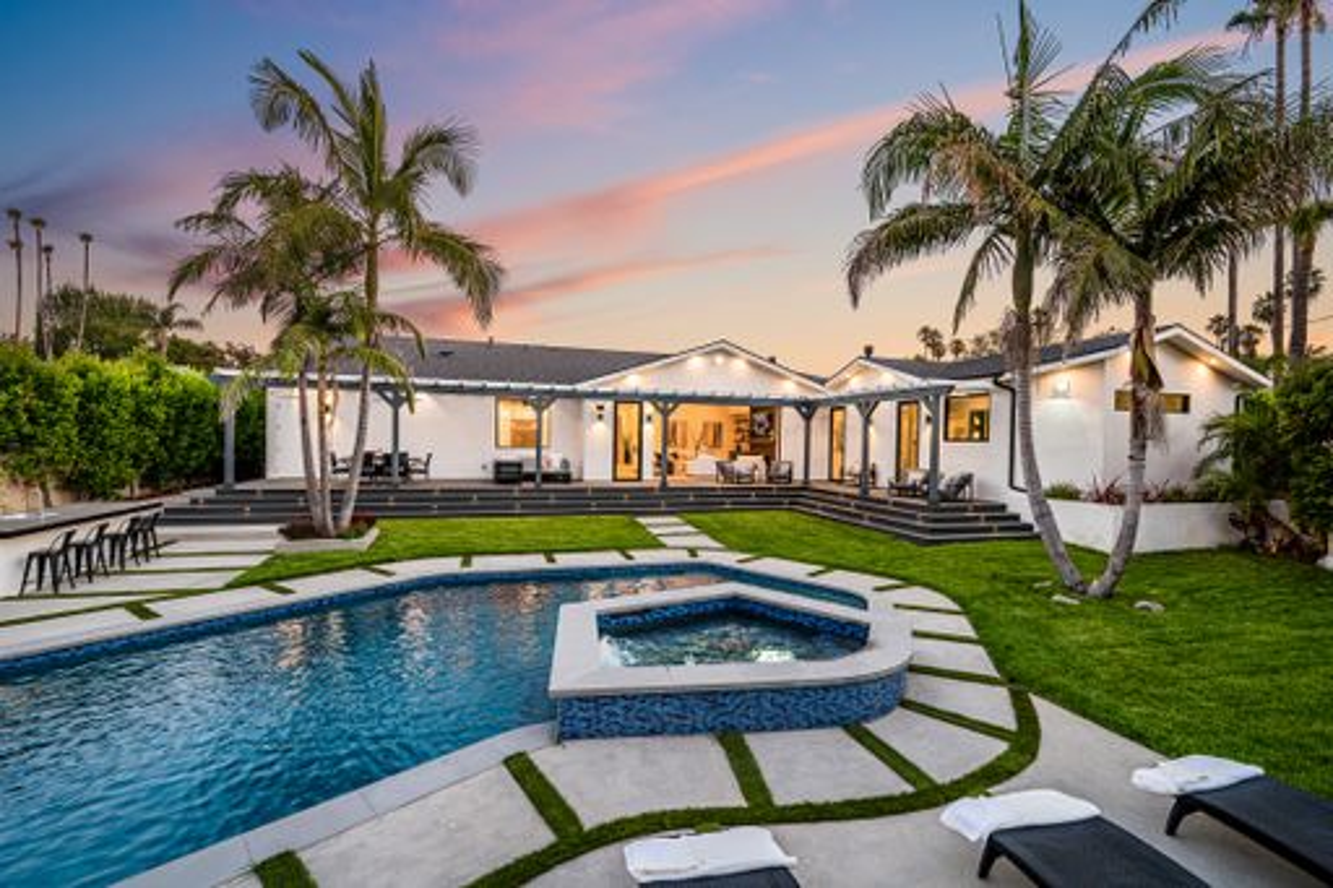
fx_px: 574
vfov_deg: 75.5
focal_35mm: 16
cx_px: 666
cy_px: 444
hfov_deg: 98.6
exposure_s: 1/10
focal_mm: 15.5
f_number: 8
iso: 320
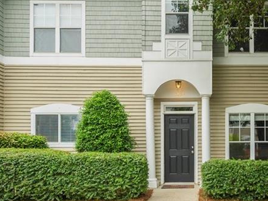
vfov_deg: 39.5
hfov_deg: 49.4
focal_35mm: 36
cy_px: 120
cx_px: 199
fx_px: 279
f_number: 8
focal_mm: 16
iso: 100
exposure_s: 1/30
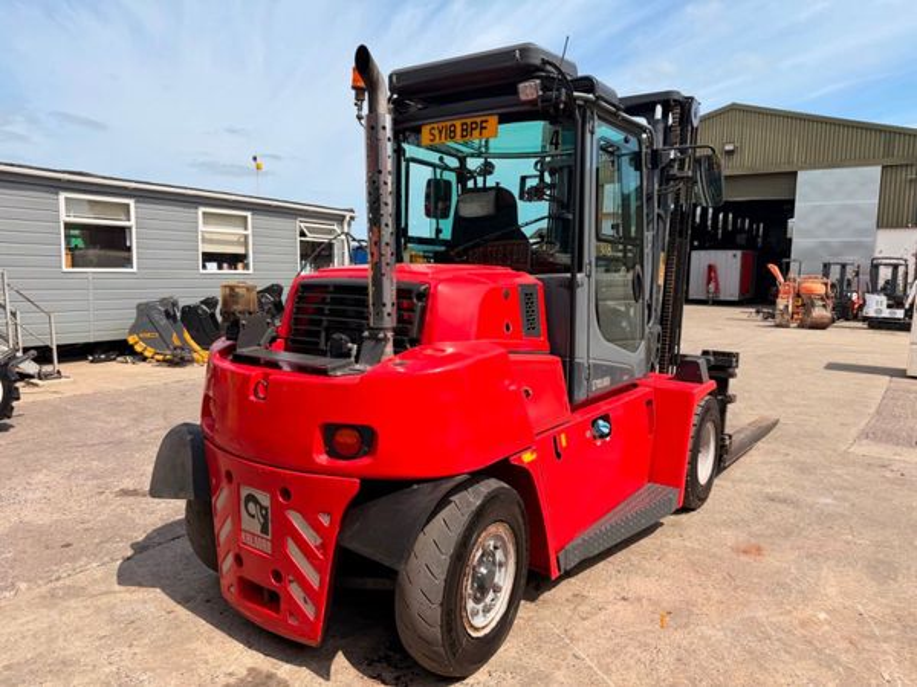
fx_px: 636
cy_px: 344
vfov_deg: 56.8
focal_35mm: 24
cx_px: 458
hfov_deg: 71.6
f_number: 1.78
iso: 80
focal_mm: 6.76
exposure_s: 1/3953
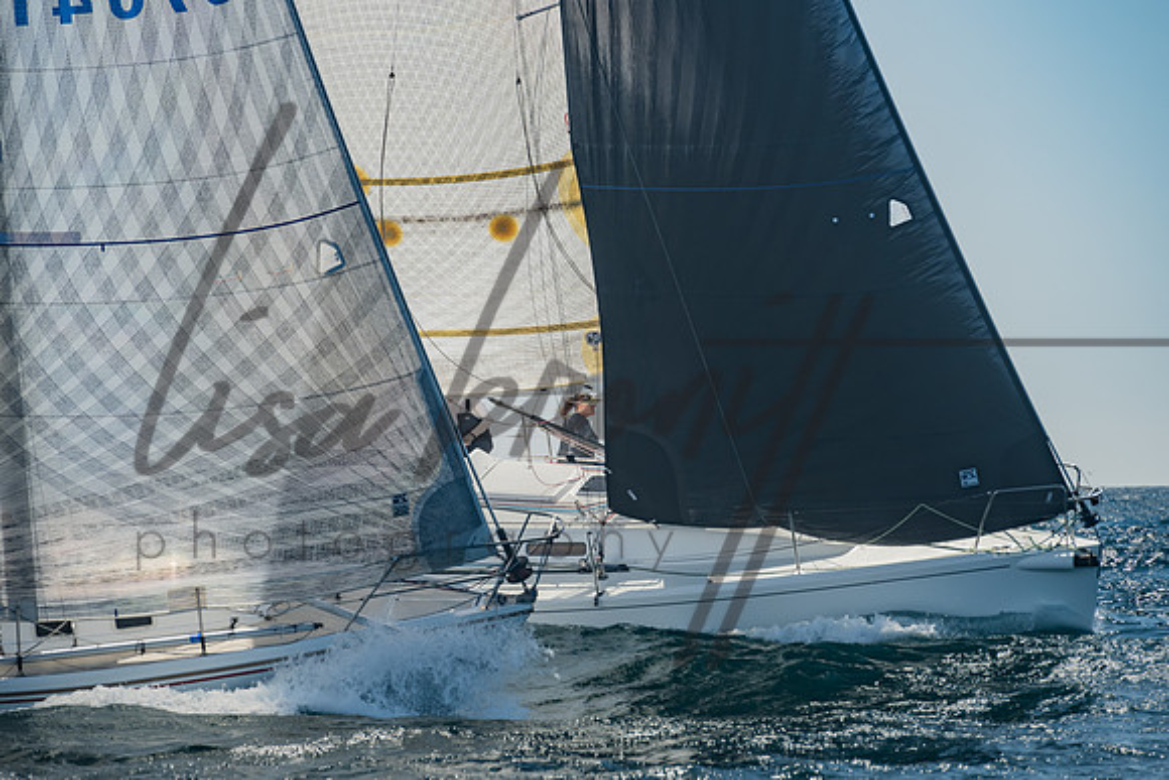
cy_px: 365
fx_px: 8695
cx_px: 545
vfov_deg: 5.1
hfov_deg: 7.7
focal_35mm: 268
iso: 160
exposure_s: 1/320
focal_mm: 200
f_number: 6.3
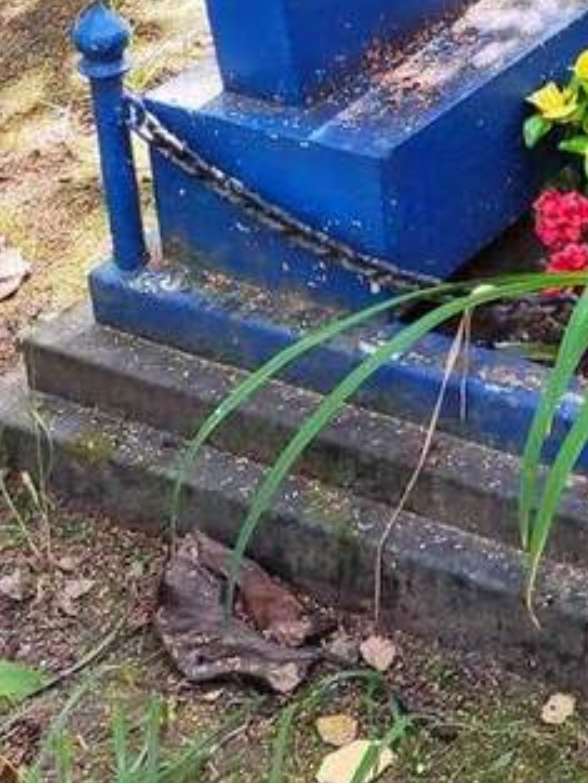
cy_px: 70
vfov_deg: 22.4
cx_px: 841
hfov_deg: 16.1
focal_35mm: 85
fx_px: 1924
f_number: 1.75
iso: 128
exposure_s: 1/100
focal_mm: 4.77
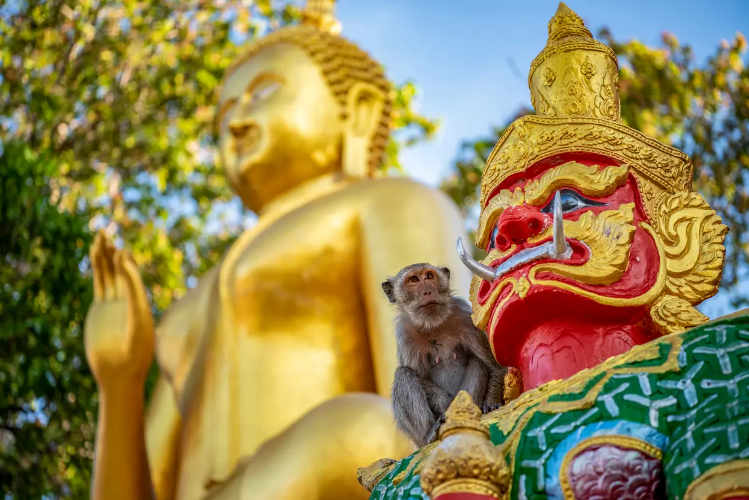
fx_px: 1457
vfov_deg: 19.5
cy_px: 250
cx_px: 374
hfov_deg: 28.8
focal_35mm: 70
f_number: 2.8
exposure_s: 1/1000
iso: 400
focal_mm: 70
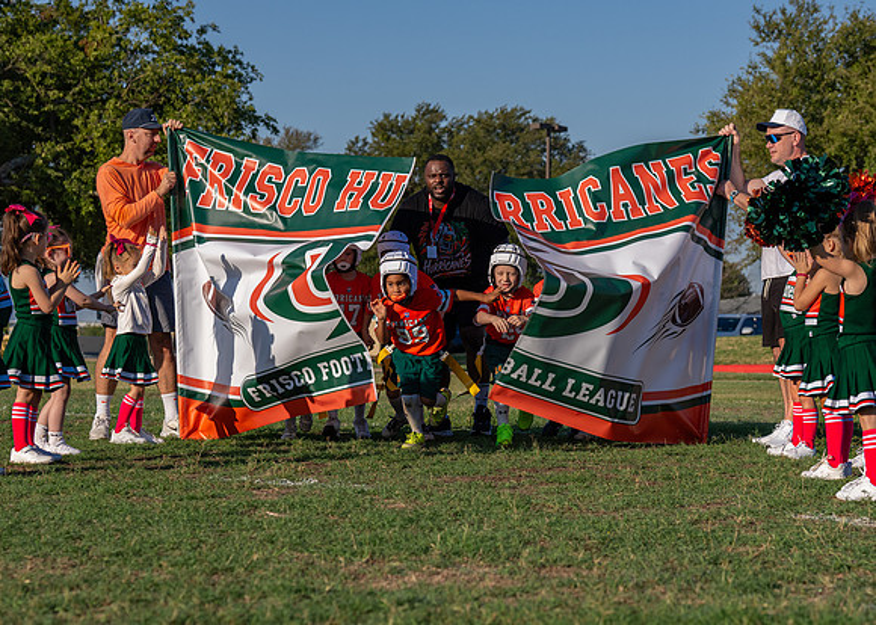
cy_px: 303
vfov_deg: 16.1
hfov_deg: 22.4
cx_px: 451
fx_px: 2215
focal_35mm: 89
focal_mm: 70
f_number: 5
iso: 400
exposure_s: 1/2500
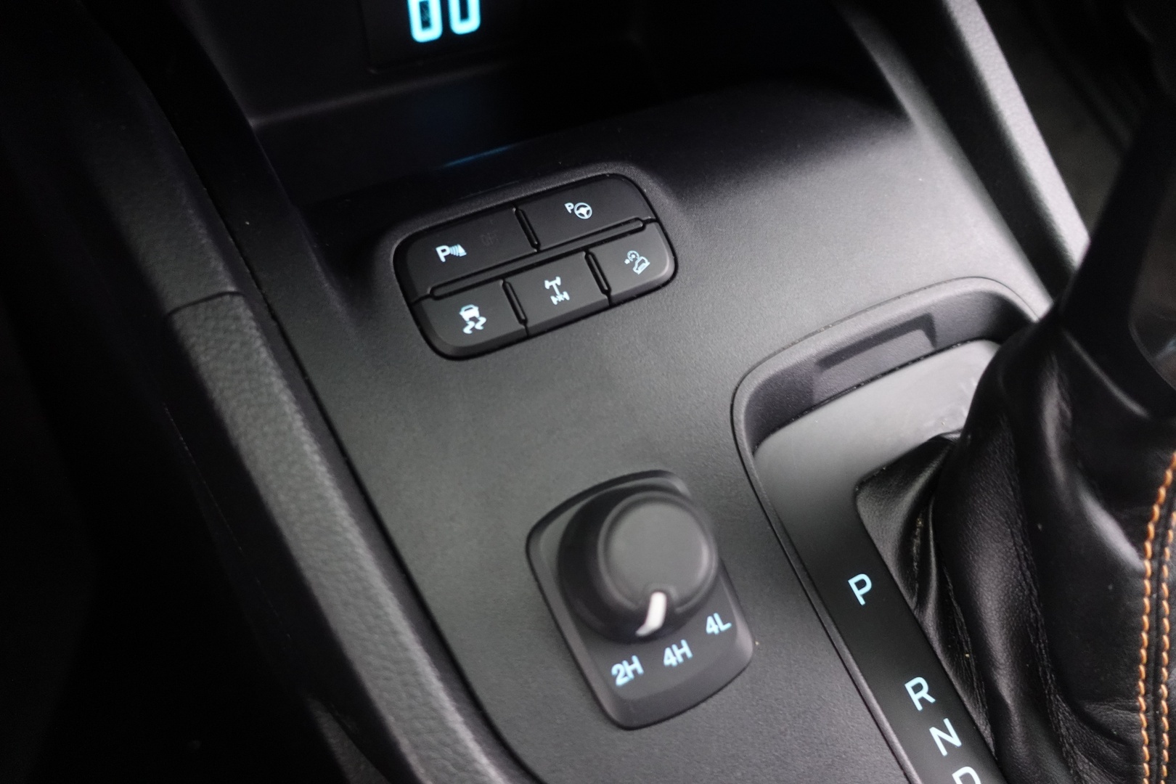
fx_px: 784
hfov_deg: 73.7
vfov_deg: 53.1
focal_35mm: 24
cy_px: 392
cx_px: 588
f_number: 1.8
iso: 1600
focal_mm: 9.4
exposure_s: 1/8
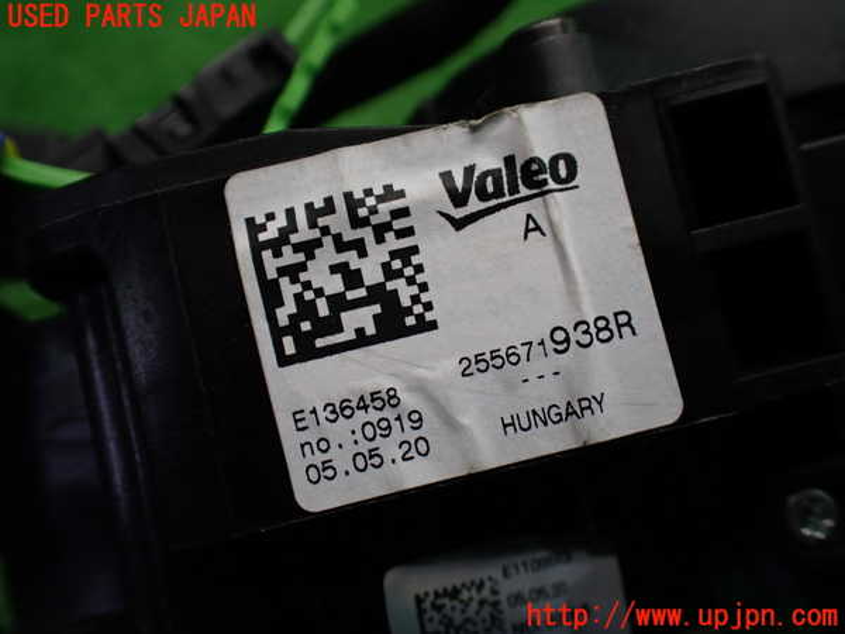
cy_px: 317
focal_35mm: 30
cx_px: 422
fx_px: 732
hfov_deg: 60.0
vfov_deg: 46.8
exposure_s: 1/125
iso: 250
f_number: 2.3
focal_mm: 5.4
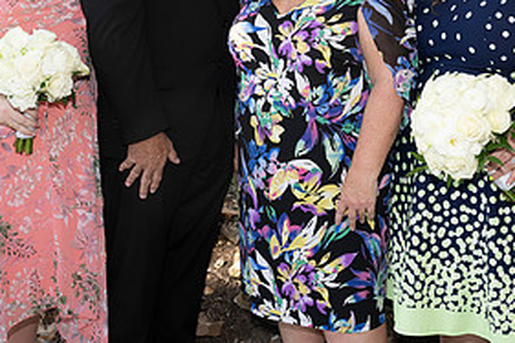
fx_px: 929
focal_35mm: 65
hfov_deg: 31.0
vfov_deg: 20.4
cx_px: 271
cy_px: 30
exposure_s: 1/160
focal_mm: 31.5
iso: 400
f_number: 6.3
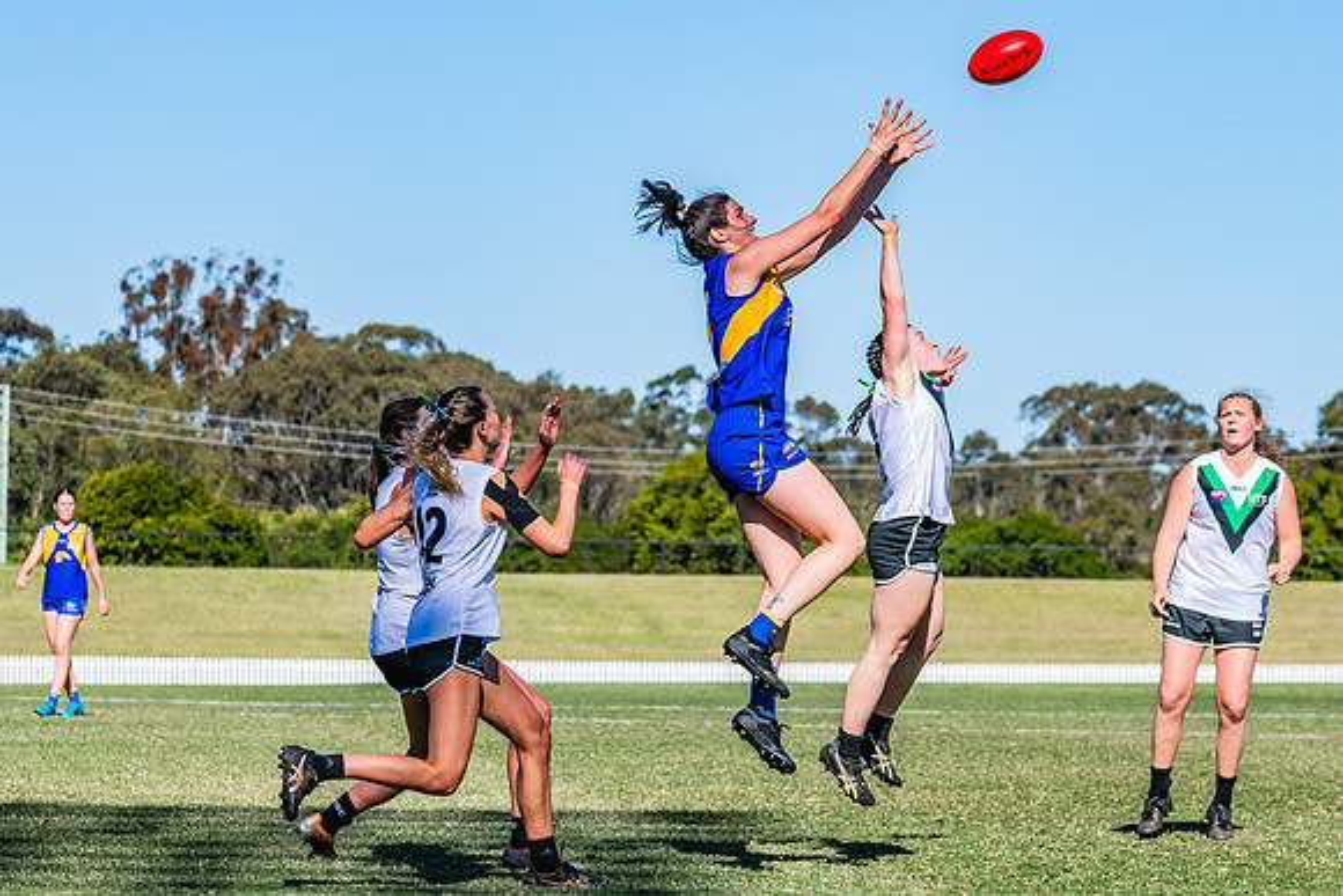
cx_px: 715
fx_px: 6851
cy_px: 428
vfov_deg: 7.5
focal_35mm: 184
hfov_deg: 11.2
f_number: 10
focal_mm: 170
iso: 640
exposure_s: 1/1250
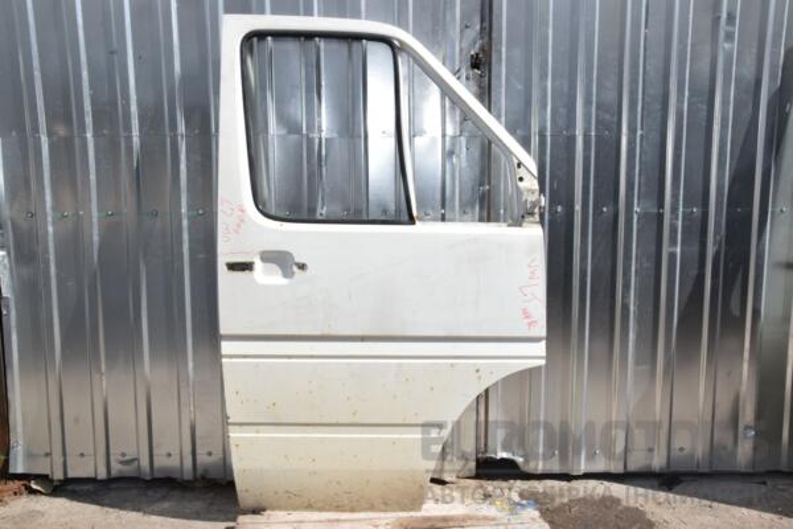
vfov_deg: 35.5
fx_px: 826
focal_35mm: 38
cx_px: 396
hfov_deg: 51.3
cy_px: 264
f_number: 25
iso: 800
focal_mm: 25
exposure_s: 1/200
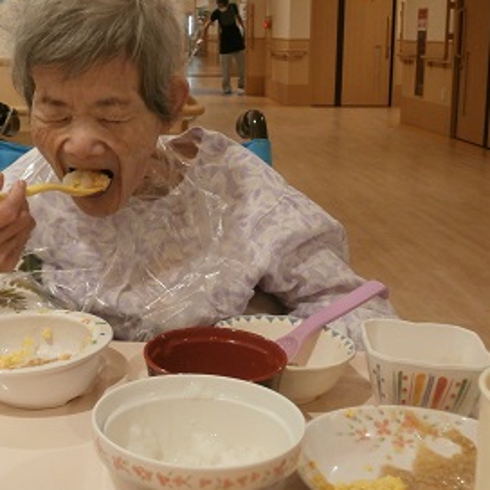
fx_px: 913
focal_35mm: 57
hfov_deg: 29.3
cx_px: 91
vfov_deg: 30.0
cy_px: 195
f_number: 3.9
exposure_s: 1/30
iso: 400
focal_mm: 6.67
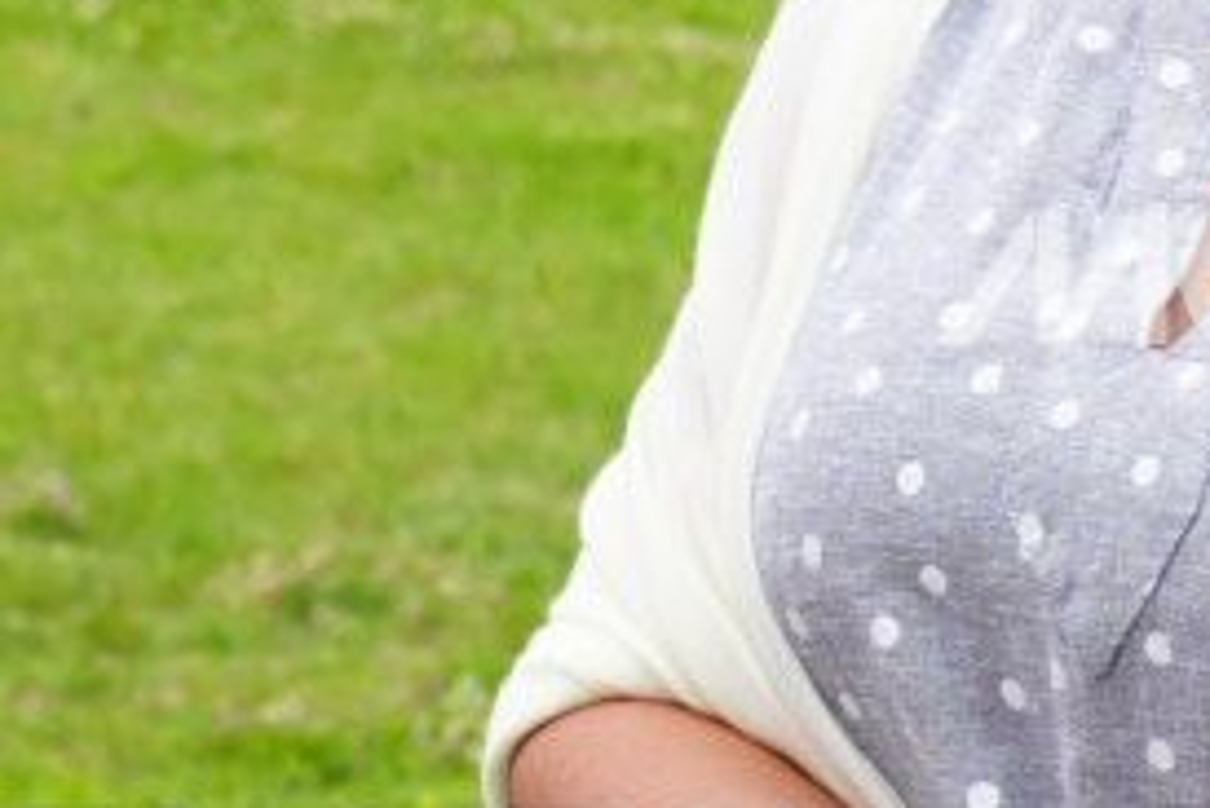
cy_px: 22
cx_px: 530
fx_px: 7936
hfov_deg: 8.7
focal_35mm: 236
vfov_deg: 5.8
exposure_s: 1/800
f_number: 6.3
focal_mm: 40
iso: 500
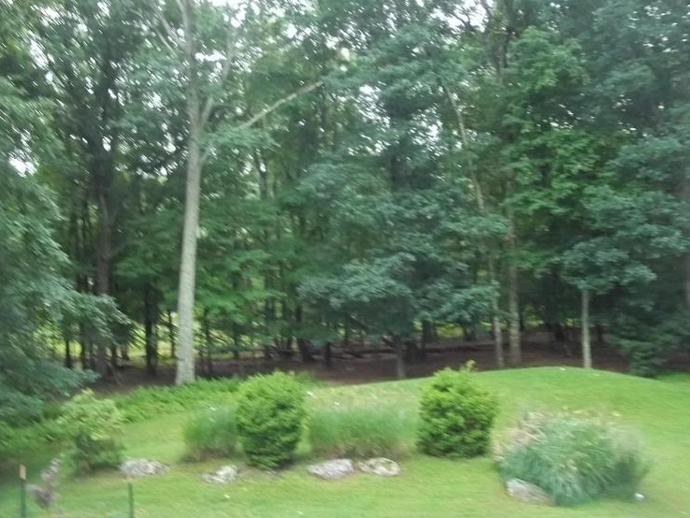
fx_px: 738
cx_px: 316
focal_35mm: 37
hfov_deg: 50.1
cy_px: 259
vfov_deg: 38.7
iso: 400
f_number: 2.9
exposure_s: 1/30
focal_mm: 5.7
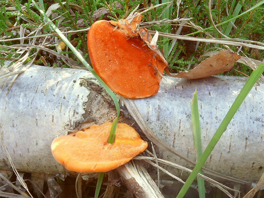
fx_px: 267
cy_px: 99
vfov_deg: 40.7
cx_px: 132
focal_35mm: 35
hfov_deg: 52.6
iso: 100
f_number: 11
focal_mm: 7.4
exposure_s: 1/2.5
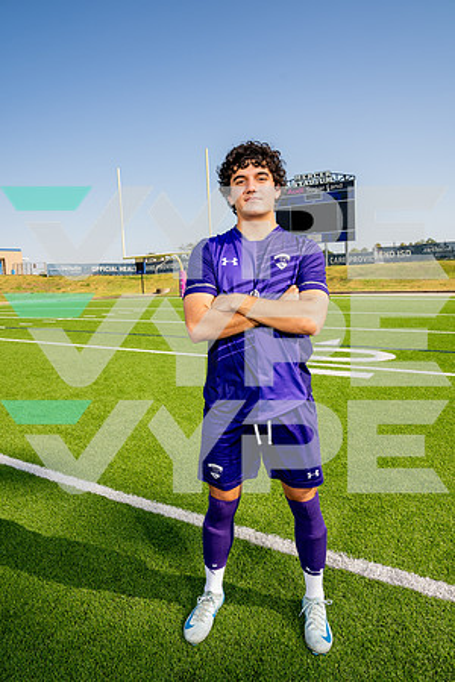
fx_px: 455
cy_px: 341
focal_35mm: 24
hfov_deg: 53.1
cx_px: 228
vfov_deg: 73.7
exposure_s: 1/125
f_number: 7.1
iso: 50
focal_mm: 24
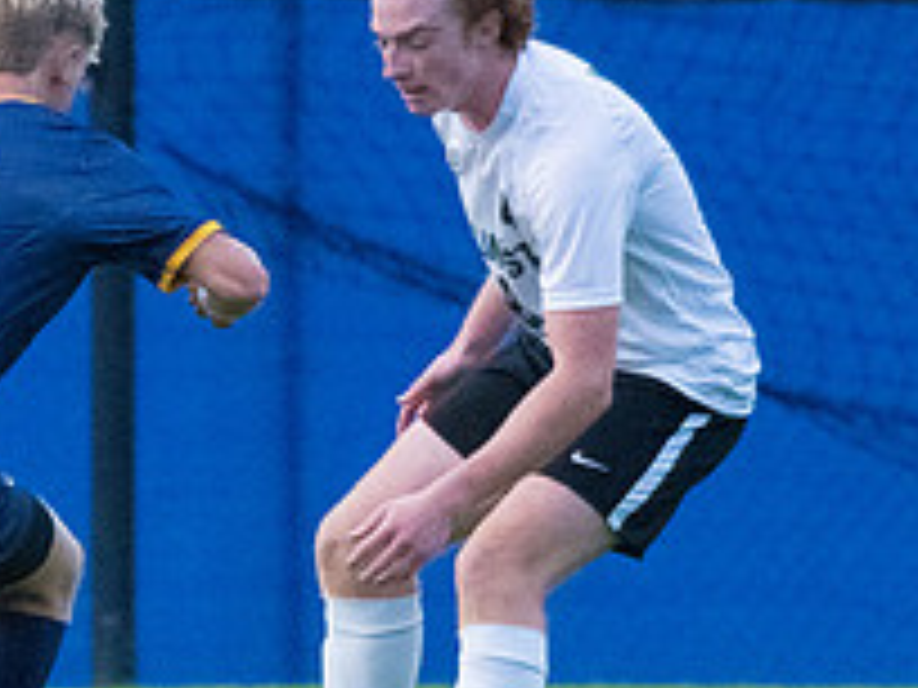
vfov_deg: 1.0
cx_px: -279
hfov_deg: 1.4
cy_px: 337
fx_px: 38082
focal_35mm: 1436
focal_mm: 350
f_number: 5.6
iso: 6400
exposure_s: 1/2000
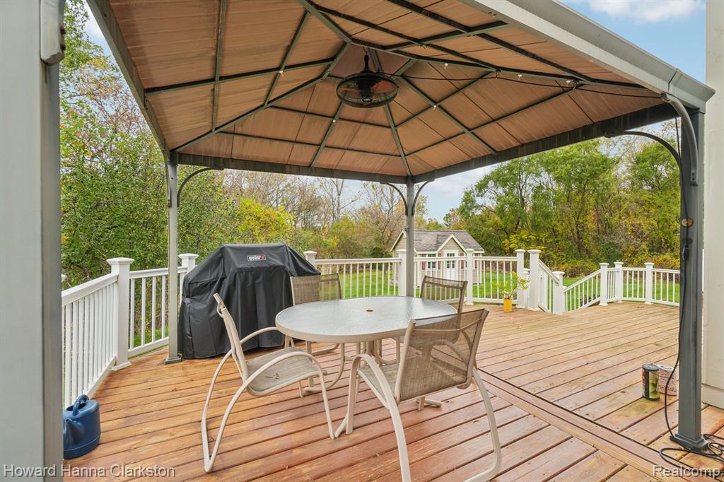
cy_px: 241
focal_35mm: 15
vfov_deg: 77.3
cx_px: 362
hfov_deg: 100.4
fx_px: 302
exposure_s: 1/30
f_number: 8
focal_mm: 10
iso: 125
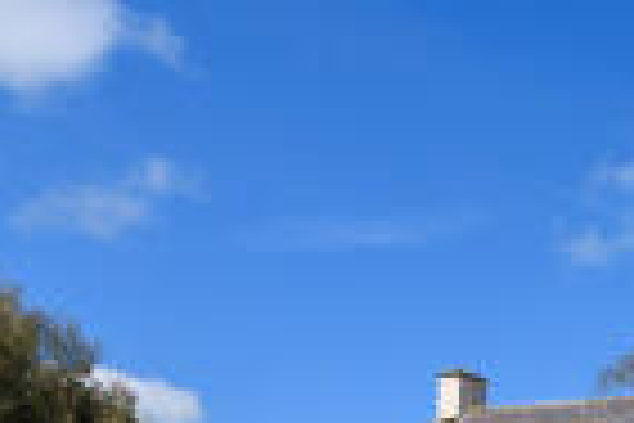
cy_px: 605
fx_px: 1426
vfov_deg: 15.7
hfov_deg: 21.5
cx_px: 920
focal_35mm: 81
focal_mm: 24
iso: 200
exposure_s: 1/800
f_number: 8
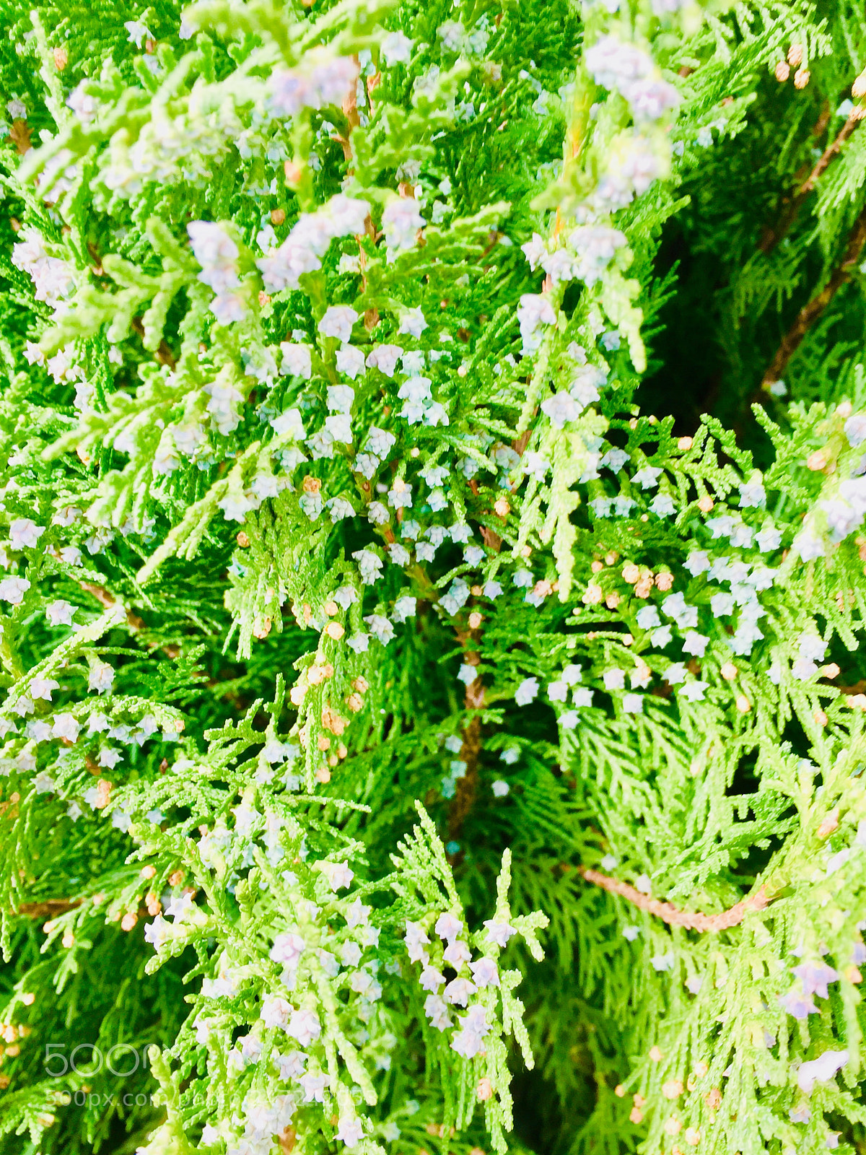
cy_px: 578
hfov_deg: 48.2
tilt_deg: -36.4
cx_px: 433
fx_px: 967
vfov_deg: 61.7
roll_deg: -4.6
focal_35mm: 29
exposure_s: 1/110
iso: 32
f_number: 2.2
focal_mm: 4.15
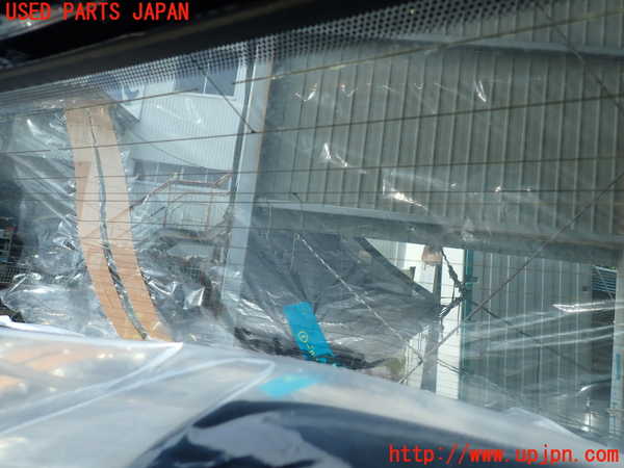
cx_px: 312
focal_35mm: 25
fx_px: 451
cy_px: 234
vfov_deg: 54.9
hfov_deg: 69.4
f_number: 2.8
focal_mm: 4.5
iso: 100
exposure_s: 1/320
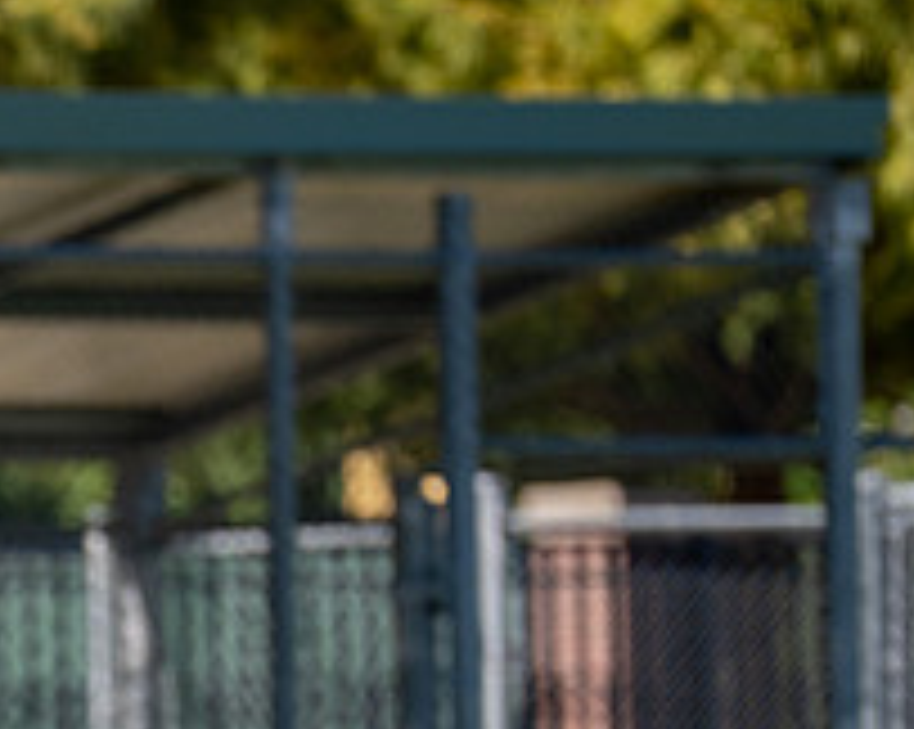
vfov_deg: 2.0
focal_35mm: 756
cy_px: 837
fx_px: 20431
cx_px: -318
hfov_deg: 2.6
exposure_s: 1/1600
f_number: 2.8
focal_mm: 200
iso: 100
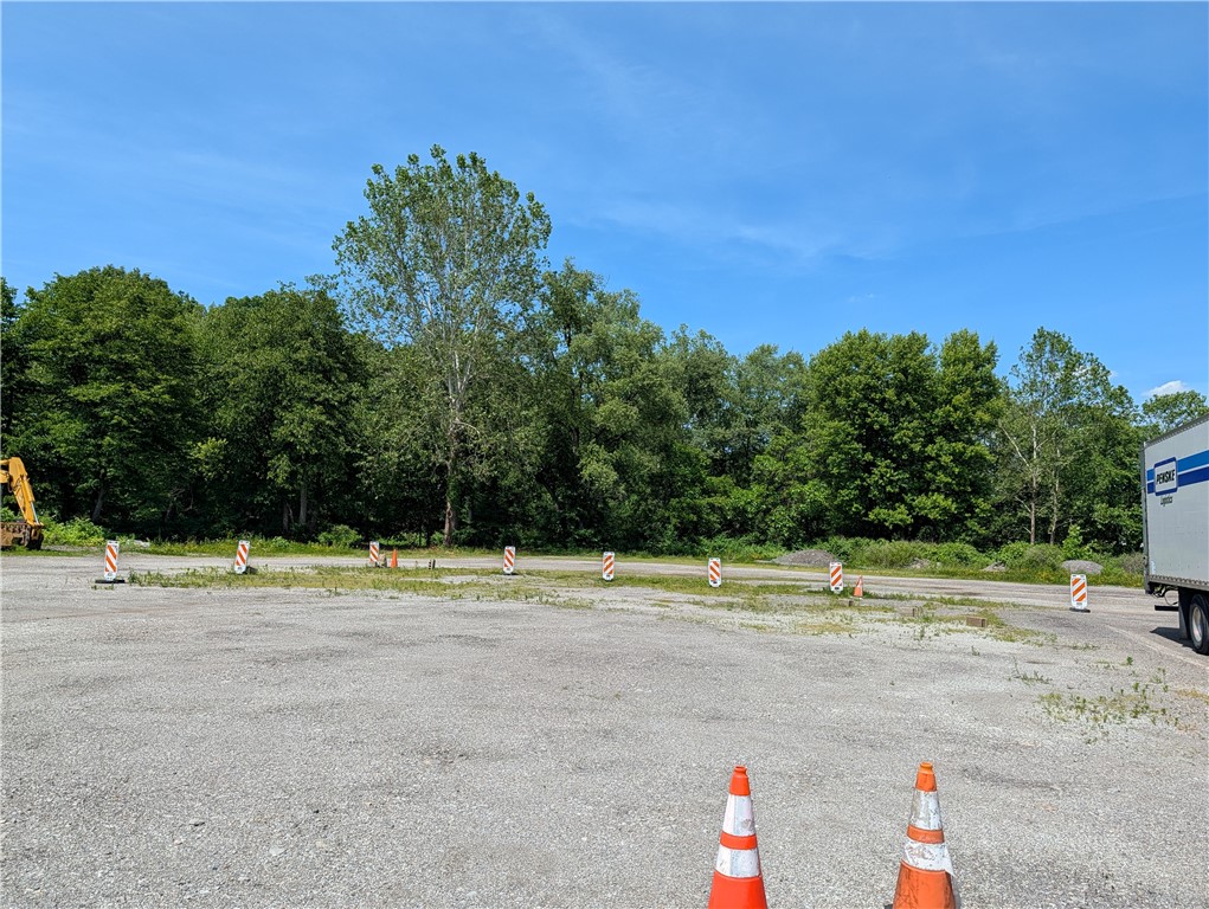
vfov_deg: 56.9
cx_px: 604
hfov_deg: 71.5
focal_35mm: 24
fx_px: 839
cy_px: 454
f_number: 1.68
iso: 21
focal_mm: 6.9
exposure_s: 1/6579
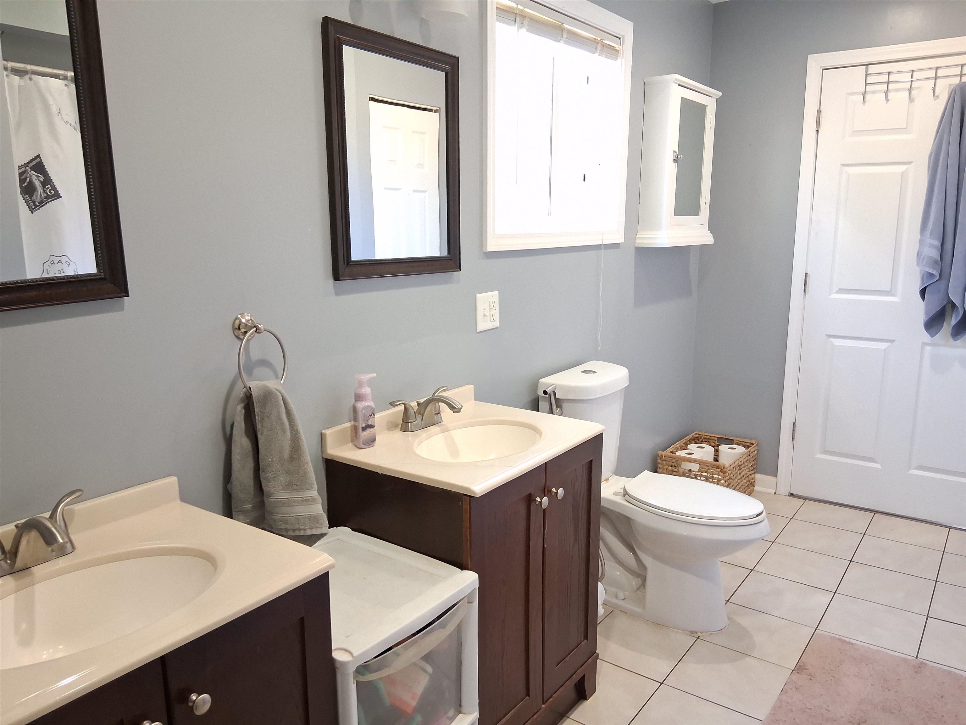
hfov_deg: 67.3
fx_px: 726
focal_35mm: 26
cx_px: 483
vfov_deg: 53.1
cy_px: 362
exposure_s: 1/60
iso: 500
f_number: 1.8
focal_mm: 3.98
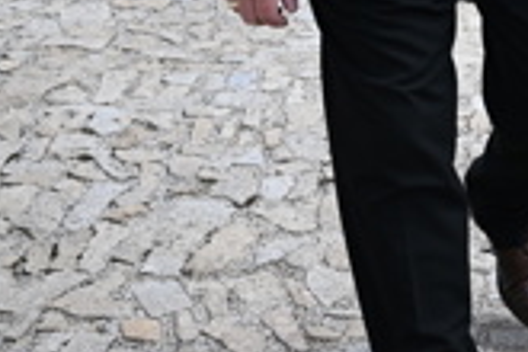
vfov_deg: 10.3
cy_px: -339
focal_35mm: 123
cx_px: 1082
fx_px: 1805
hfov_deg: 13.9
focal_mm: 29.5
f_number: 5.6
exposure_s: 1/1000
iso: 400
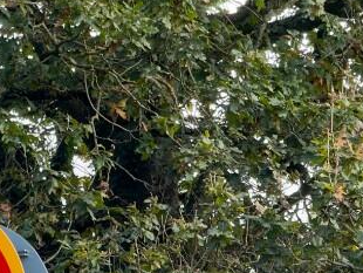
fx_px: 4156
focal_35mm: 396
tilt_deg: +8.2
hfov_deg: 5.0
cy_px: 343
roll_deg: +0.0
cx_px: 274
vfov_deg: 3.8
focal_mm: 15.66
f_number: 2.8
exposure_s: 1/104
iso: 50
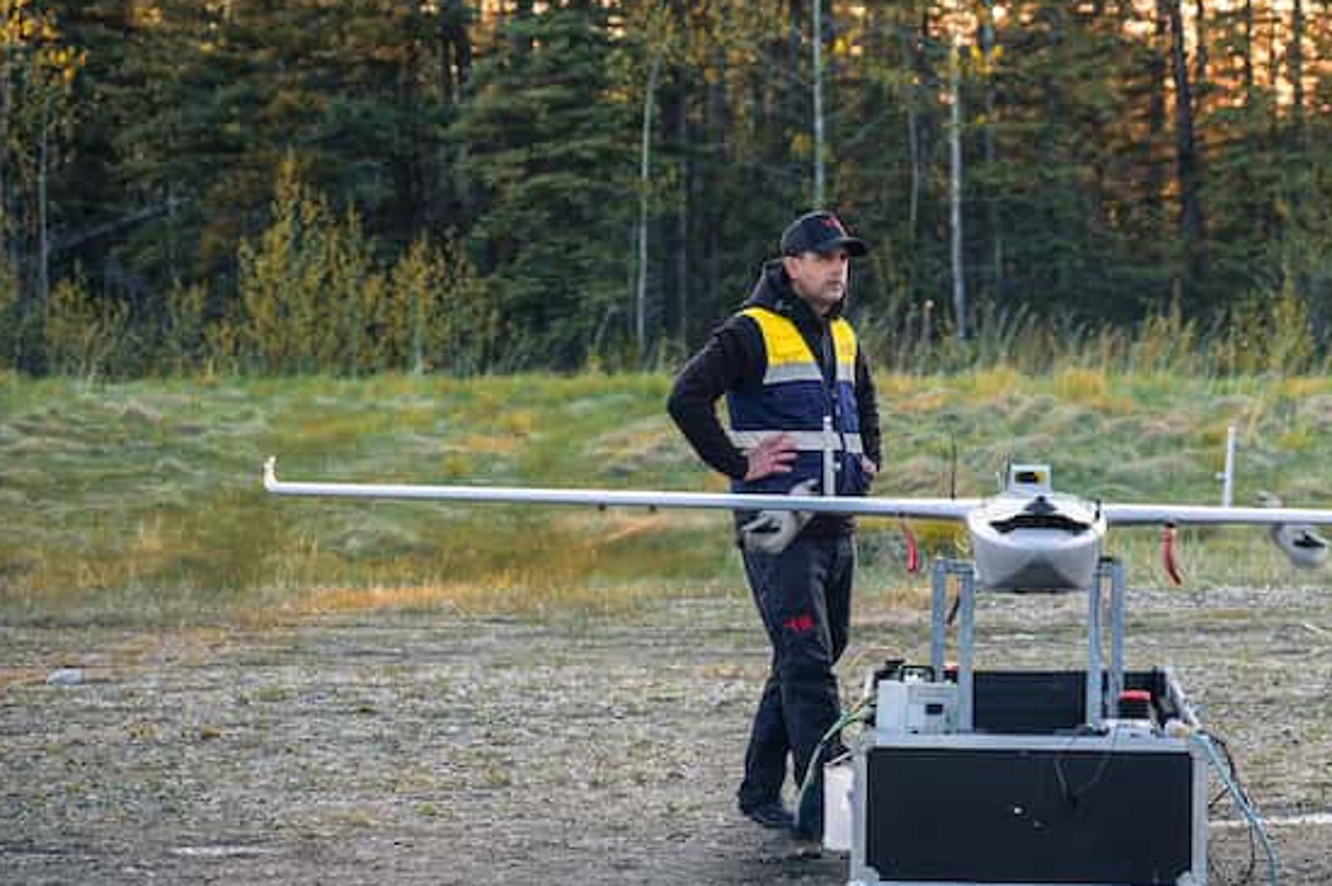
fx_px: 4770
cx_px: 1001
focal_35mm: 129
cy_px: 282
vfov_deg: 10.6
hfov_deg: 15.8
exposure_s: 1/100
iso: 100
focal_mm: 70
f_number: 3.2
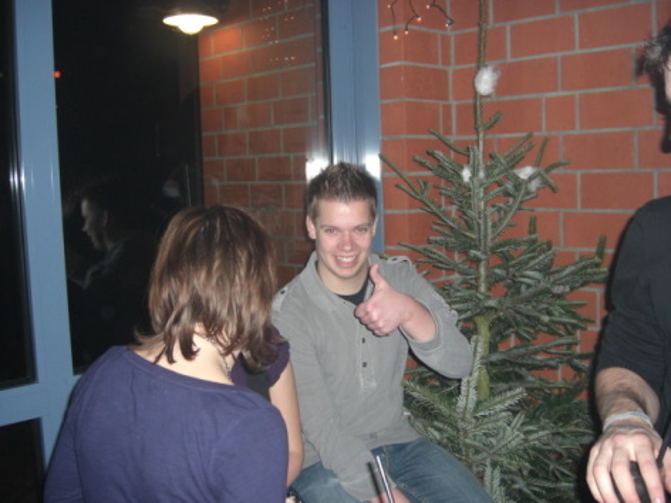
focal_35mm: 38
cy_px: 252
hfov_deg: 49.0
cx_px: 336
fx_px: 737
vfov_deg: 37.7
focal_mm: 7.9
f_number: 2.8
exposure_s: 1/60
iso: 200
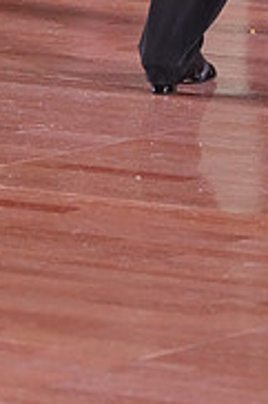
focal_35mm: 508
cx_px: 79
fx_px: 5683
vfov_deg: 4.0
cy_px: -209
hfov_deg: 2.7
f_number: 5
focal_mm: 159
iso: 4000
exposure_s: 1/200
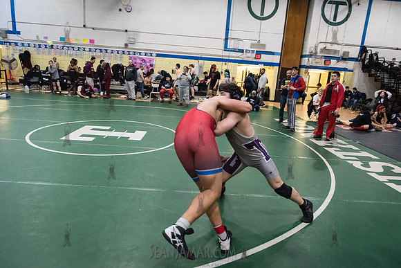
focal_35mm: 24
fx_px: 267
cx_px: 200
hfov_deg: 73.7
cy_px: 134
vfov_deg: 53.2
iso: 8000
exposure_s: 1/640
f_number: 3.2
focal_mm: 24
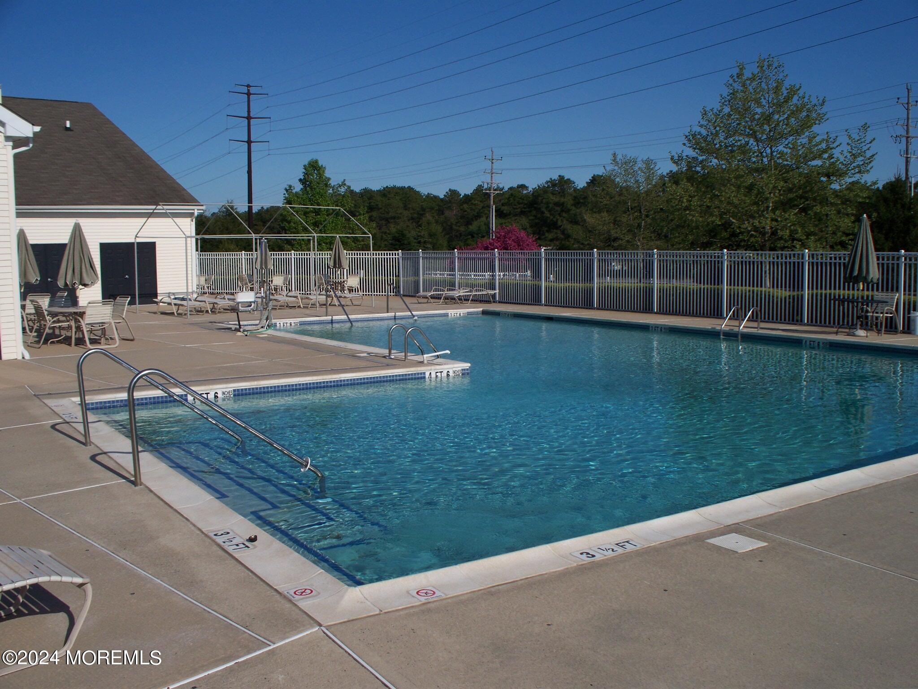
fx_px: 955
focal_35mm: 36
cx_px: 459
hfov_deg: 51.4
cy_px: 344
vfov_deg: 39.7
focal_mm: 7.54
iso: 64
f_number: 5
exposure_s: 1/1000
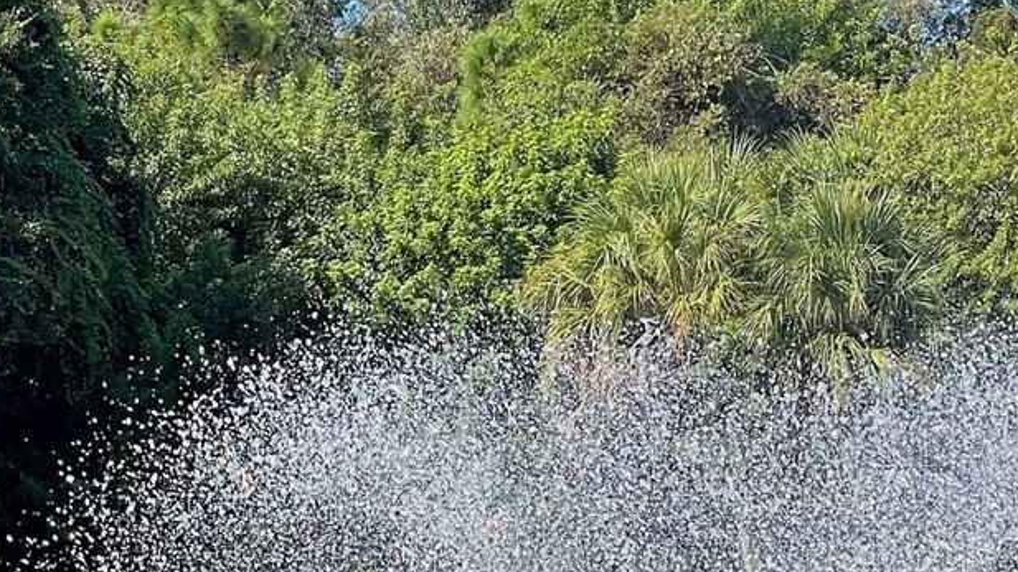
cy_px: 719
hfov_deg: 14.5
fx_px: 3968
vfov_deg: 8.2
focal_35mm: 147
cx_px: 218
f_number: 2
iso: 25
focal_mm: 6
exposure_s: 1/773
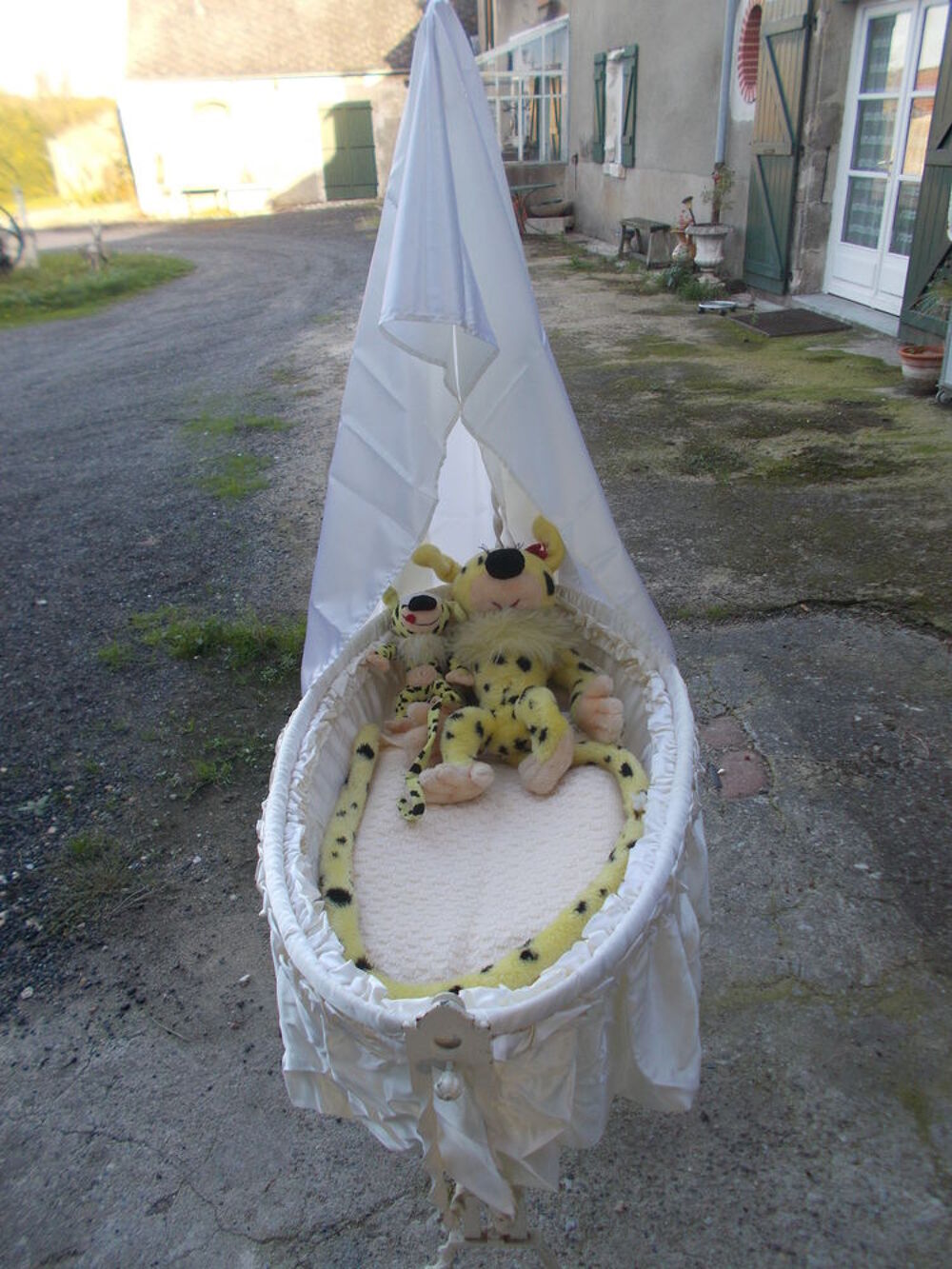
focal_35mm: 26
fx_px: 953
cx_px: 476
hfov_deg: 53.1
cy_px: 634
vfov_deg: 67.3
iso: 80
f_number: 3.2
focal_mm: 4.6
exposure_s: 1/100
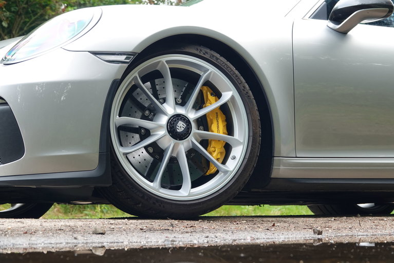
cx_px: 197
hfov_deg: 19.6
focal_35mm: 104
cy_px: 132
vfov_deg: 13.2
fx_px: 1139
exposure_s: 1/25
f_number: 4
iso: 100
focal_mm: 38.04
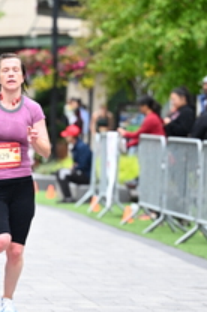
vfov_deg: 6.5
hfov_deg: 4.3
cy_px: 189
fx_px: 2752
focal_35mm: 318
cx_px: -52
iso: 1250
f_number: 2.8
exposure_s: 1/1600
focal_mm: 120
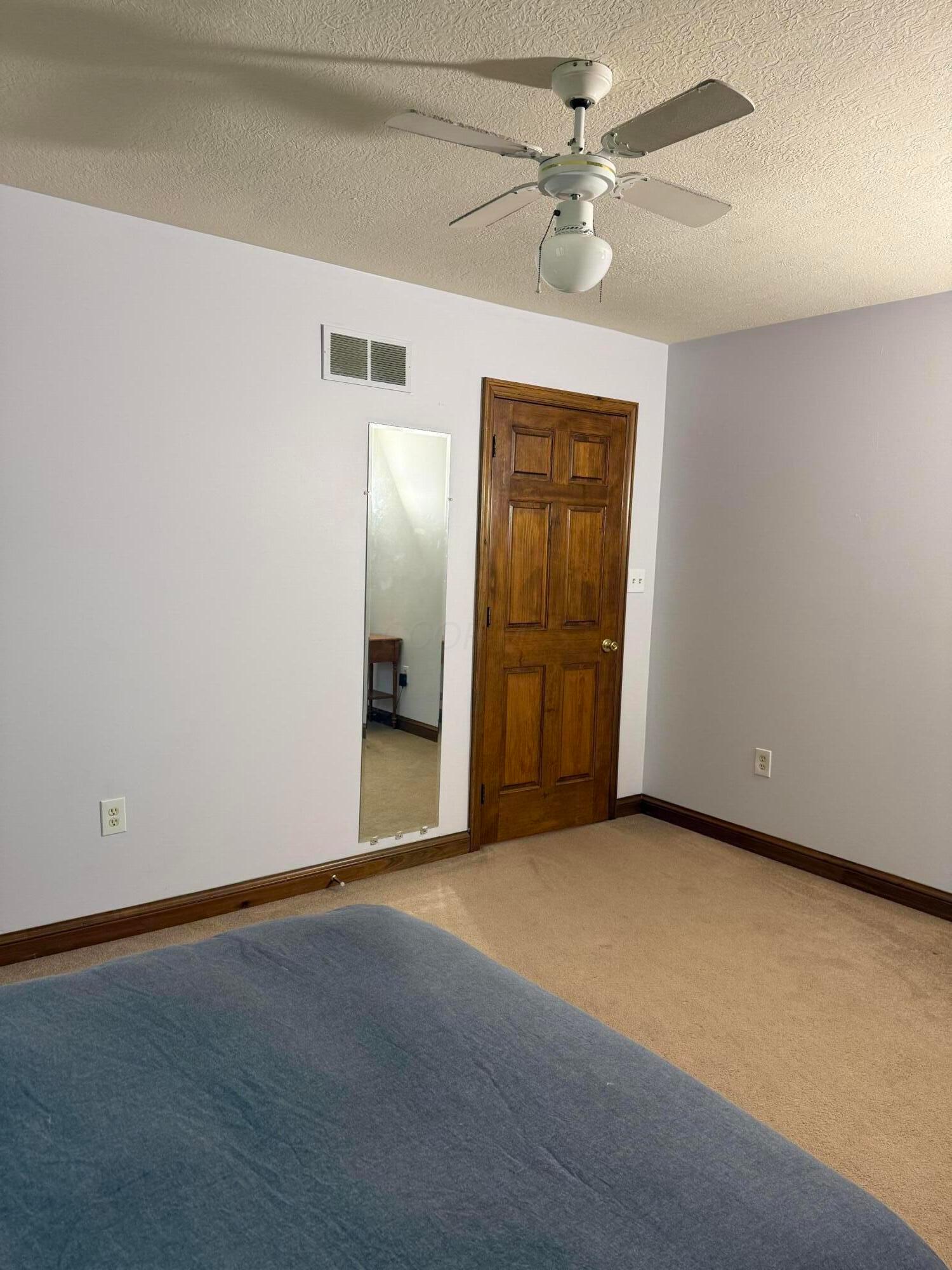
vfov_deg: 71.6
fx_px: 880
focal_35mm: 24
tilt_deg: -6.2
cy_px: 635
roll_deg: -2.0
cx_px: 476
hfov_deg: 56.8
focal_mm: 6.76
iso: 200
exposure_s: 1/60
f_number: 1.78
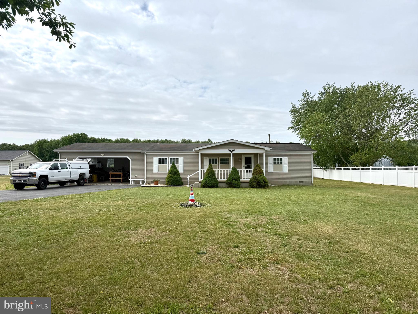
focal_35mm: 24
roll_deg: -0.4
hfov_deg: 71.6
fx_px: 290
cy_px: 157
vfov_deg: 56.8
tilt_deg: +2.1
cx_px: 209
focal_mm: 6.76
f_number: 1.78
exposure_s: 1/10309
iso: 80
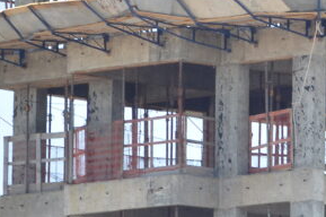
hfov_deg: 2.7
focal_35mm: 770
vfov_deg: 1.8
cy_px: 61
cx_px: 520
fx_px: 6963
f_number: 13
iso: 500
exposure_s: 1/250
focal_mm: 145
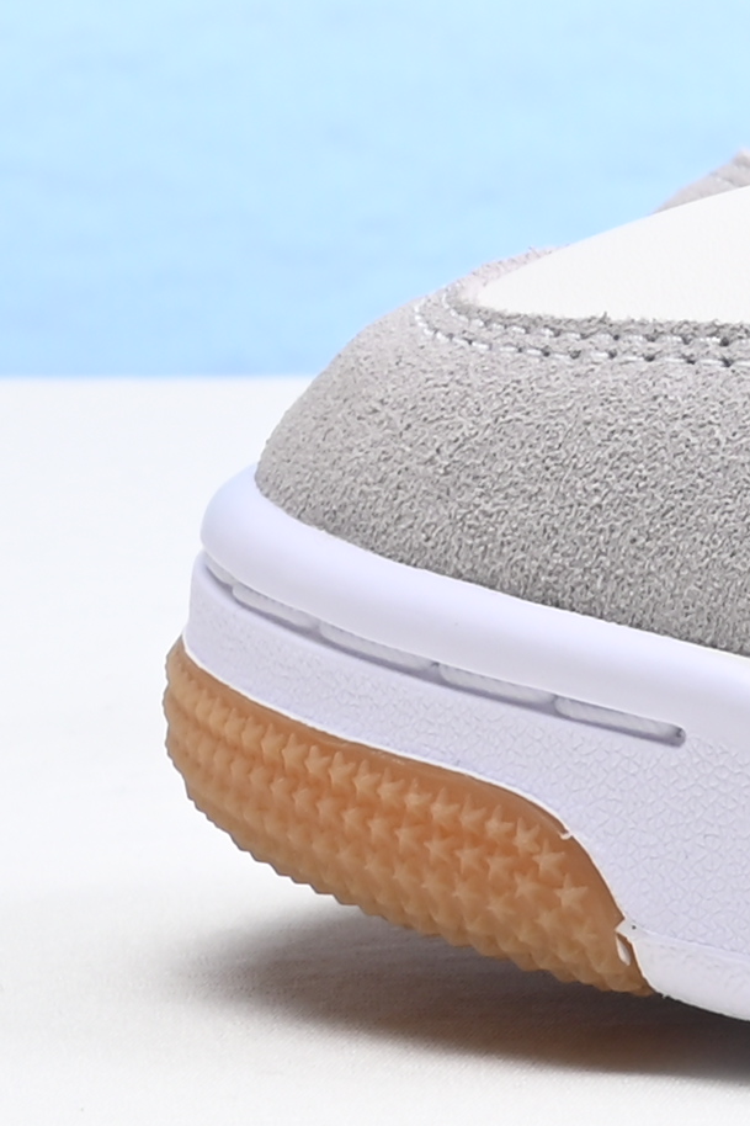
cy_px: -913
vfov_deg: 7.4
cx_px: 2305
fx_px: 8440
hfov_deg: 4.8
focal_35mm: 270
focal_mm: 41
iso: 100
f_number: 16
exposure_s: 1/2
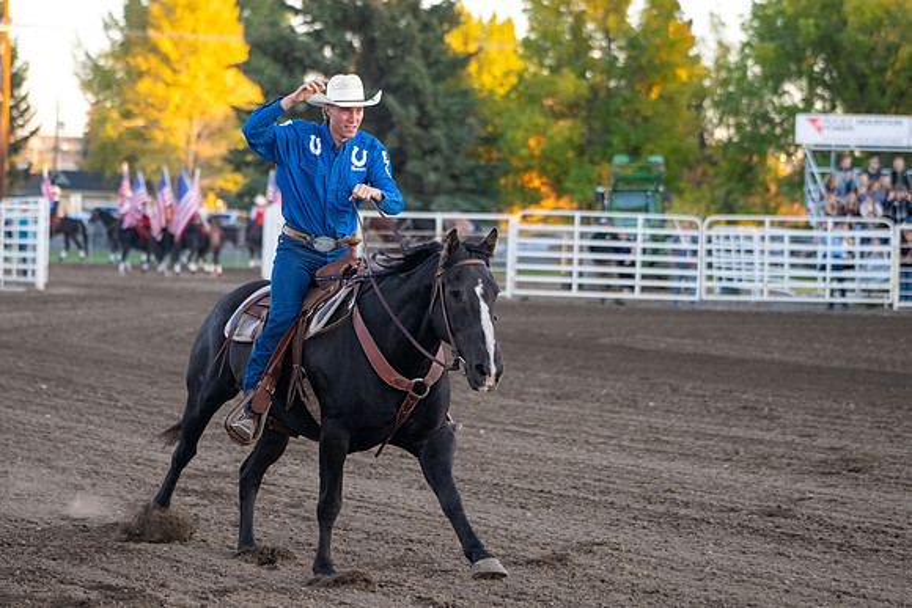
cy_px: 221
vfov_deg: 11.6
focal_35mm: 118
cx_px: 346
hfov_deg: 17.3
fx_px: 3000
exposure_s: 1/1250
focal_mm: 91
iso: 1250
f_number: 2.8
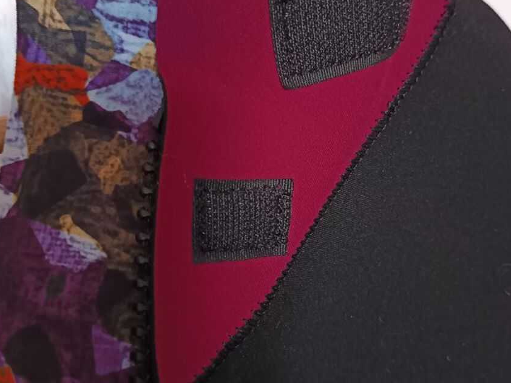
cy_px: 166
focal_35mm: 38
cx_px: 277
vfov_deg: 37.6
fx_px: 561
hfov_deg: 48.9
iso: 1374
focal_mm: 5.31
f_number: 1.7
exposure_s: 1/25
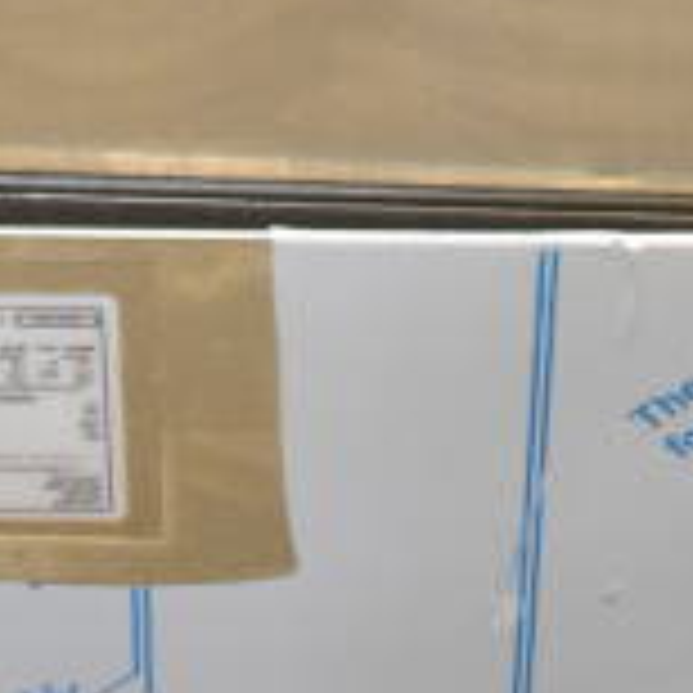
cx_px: 639
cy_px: -666
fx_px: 3420
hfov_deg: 11.5
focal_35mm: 151
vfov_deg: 10.7
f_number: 4
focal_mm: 20
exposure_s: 1/60
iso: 1600
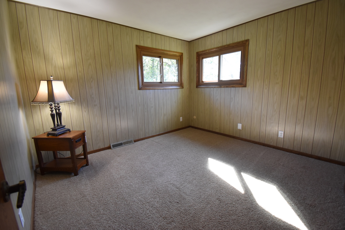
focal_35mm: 15
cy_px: 115
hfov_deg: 100.4
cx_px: 172
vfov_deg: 77.3
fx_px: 144
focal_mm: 10
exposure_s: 1/60
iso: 1100
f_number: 4.5
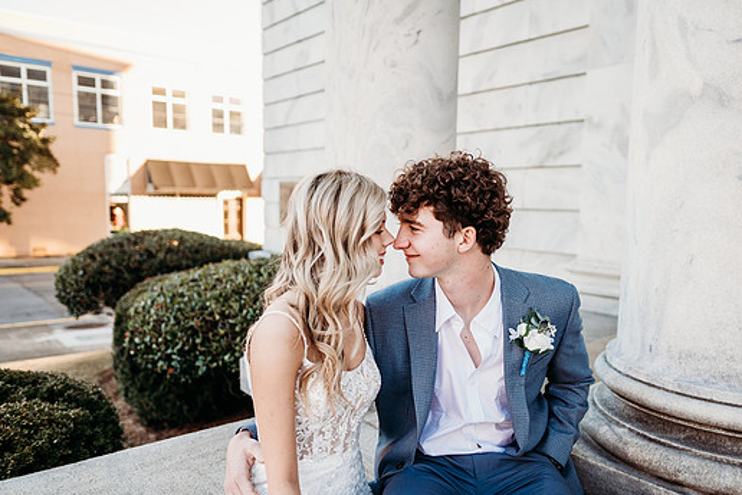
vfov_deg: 47.9
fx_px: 556
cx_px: 397
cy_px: 263
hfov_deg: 67.3
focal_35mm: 27
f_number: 2
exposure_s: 1/320
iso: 200
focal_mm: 24
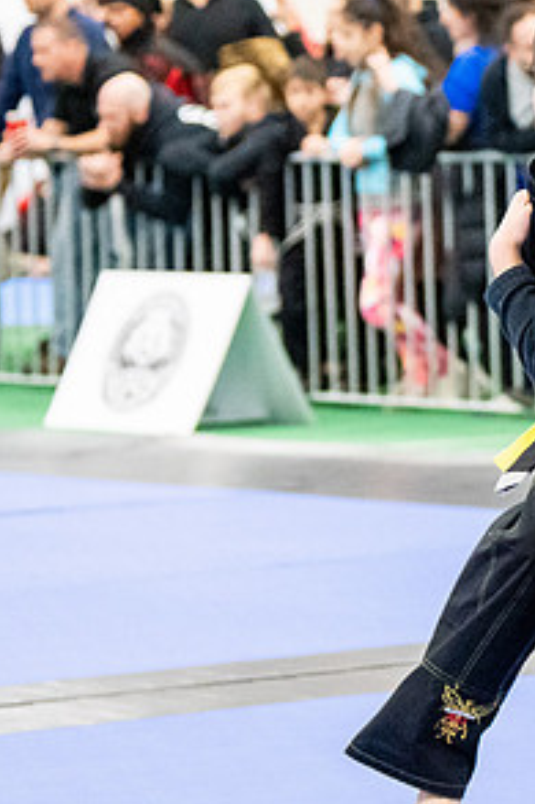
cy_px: 311
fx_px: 4642
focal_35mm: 208
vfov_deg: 9.9
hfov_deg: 6.6
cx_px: 631
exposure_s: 1/500
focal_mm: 70
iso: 6400
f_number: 2.8
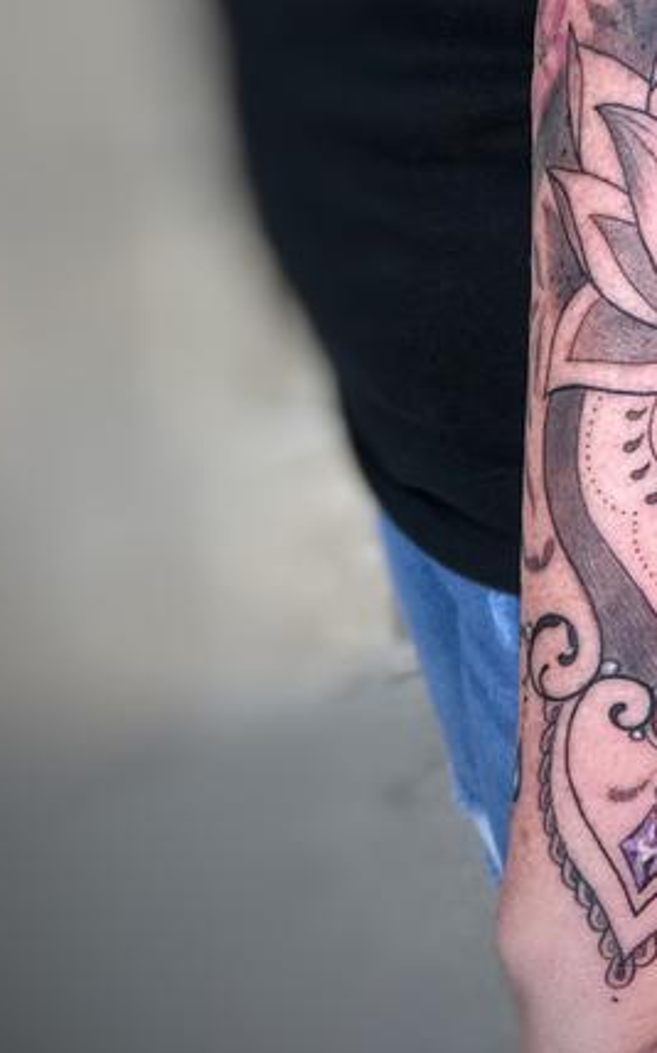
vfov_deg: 18.4
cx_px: 706
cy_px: 310
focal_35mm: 113
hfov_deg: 11.4
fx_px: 3242
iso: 25
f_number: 2.8
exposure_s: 1/60
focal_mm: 6.6
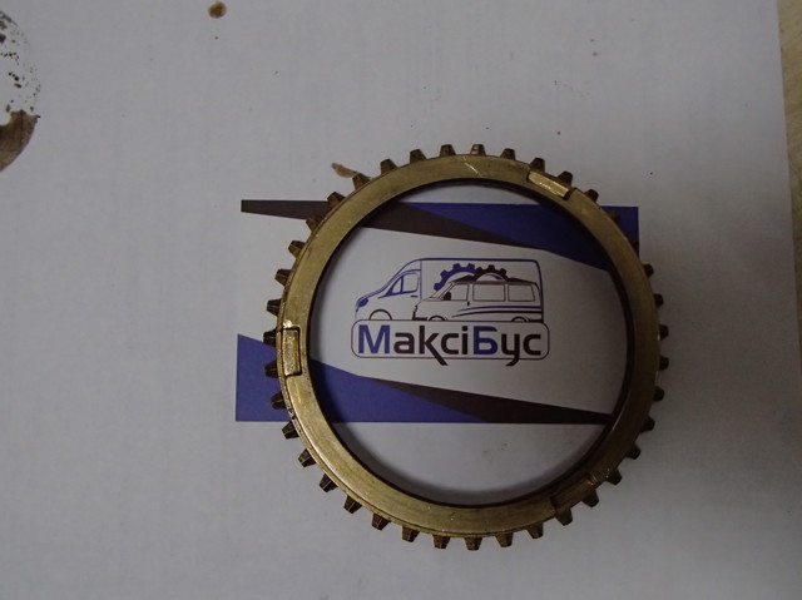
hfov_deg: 50.2
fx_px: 857
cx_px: 401
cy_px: 300
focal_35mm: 37
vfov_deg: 38.6
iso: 800
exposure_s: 1/125
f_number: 4.7
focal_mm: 6.64
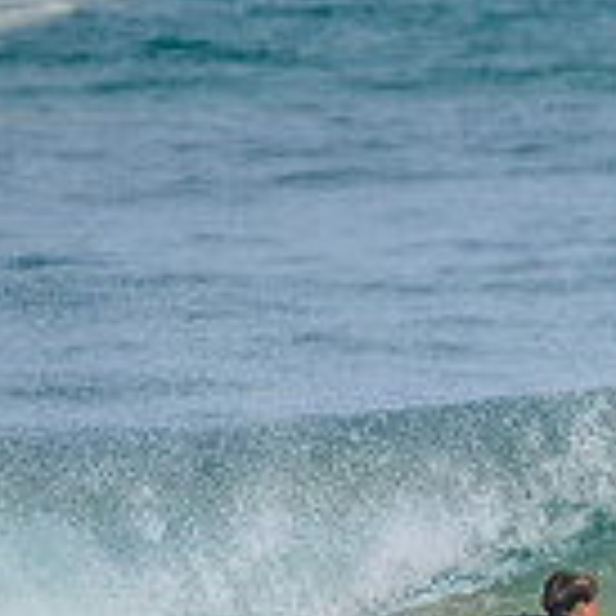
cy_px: 753
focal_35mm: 2879
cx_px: 616
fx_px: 57963
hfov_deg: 0.6
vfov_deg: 0.6
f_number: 11
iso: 800
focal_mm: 800
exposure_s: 1/2000
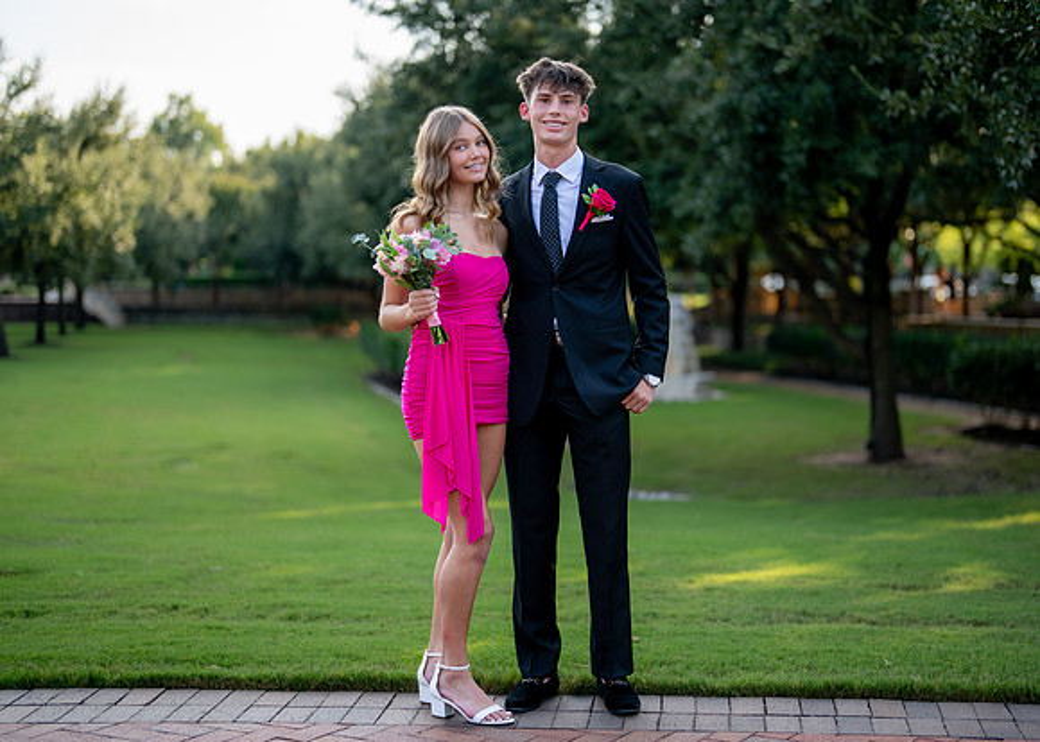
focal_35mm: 58
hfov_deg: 34.0
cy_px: 343
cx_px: 583
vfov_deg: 24.6
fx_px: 1700
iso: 200
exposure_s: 1/2500
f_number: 1.2
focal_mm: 50
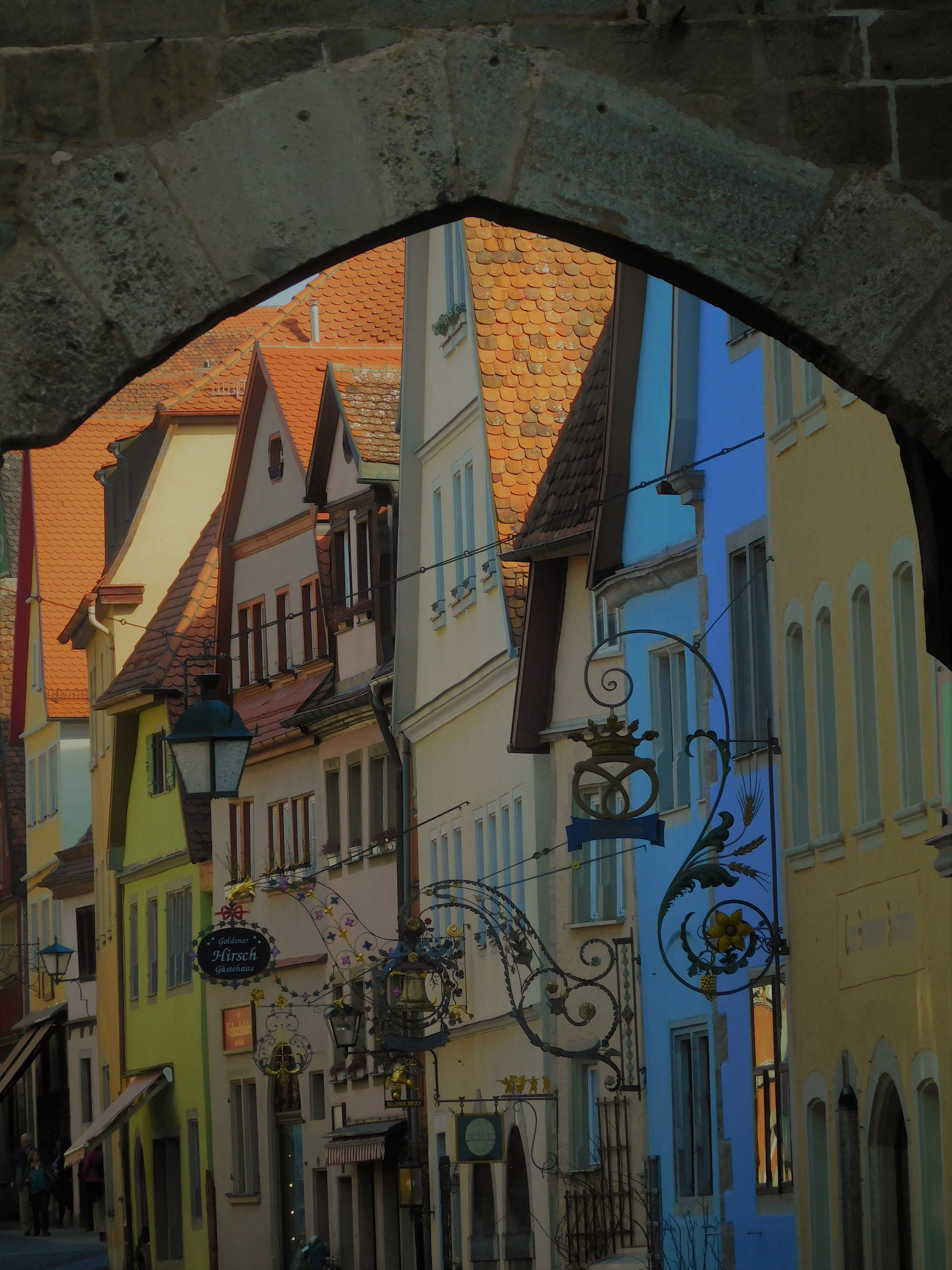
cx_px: 476
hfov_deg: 5.3
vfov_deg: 7.1
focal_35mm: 280
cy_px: 635
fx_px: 10267
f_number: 5.8
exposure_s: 1/400
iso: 125
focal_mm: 50
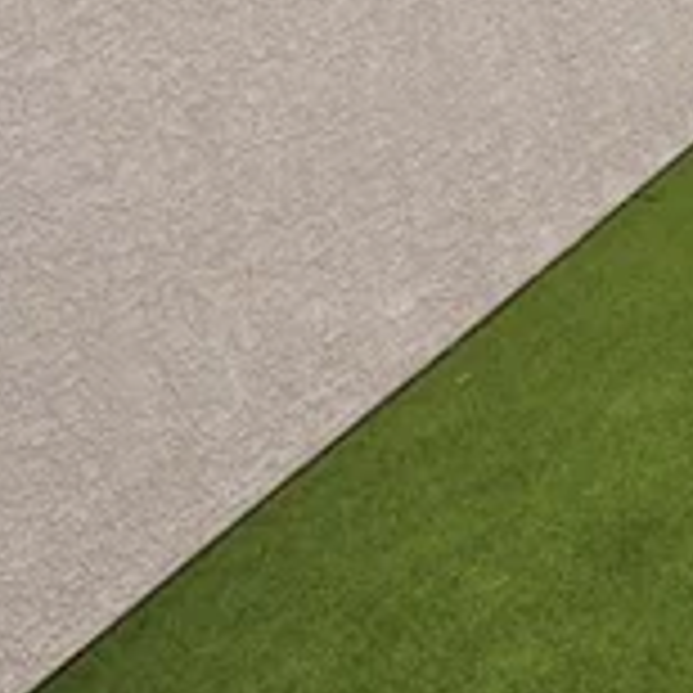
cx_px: 1494
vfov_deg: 14.2
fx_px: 2559
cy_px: -430
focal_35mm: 113
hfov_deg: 12.9
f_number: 5
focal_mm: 20
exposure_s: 1/640
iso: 80
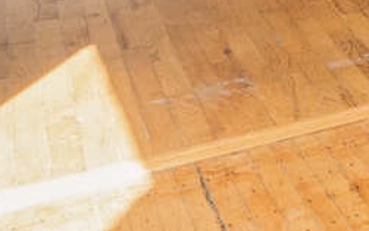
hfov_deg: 12.0
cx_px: 1054
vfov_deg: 10.8
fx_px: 1056
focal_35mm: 105
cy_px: -306
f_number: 8
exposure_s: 1/30
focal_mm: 16
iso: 400
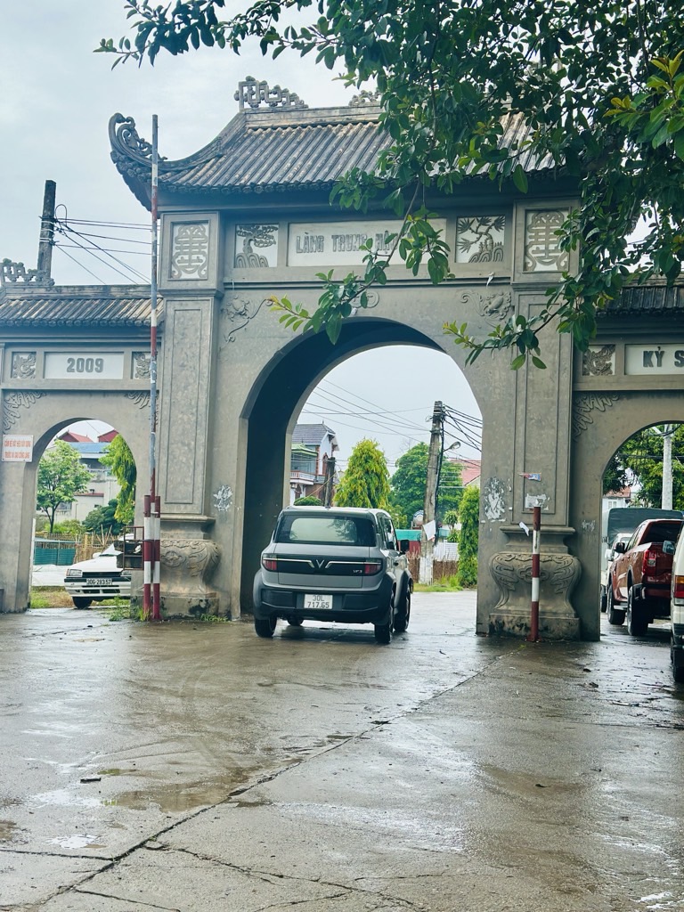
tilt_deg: +4.6
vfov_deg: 39.7
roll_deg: -2.2
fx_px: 1265
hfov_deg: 30.3
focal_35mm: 48
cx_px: 342
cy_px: 456
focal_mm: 6.86
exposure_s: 1/2160
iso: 80
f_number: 1.78
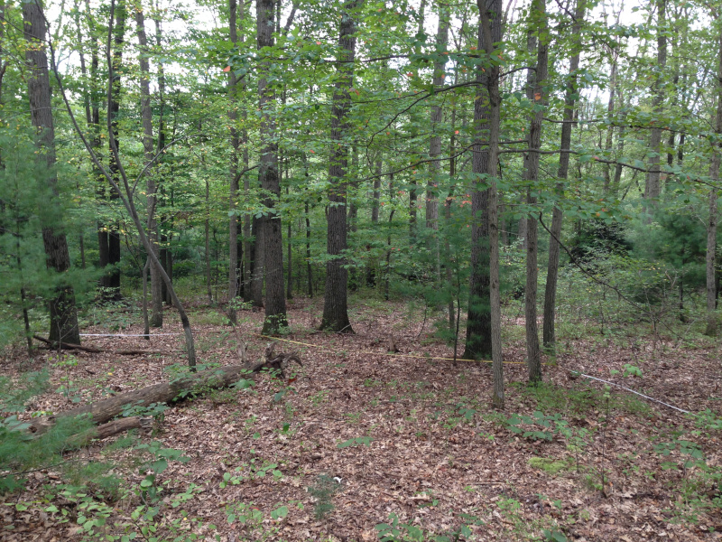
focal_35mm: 33
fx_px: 688
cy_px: 271
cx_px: 361
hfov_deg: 55.4
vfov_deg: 42.9
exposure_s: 1/20
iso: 50
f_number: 2.4
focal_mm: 4.12
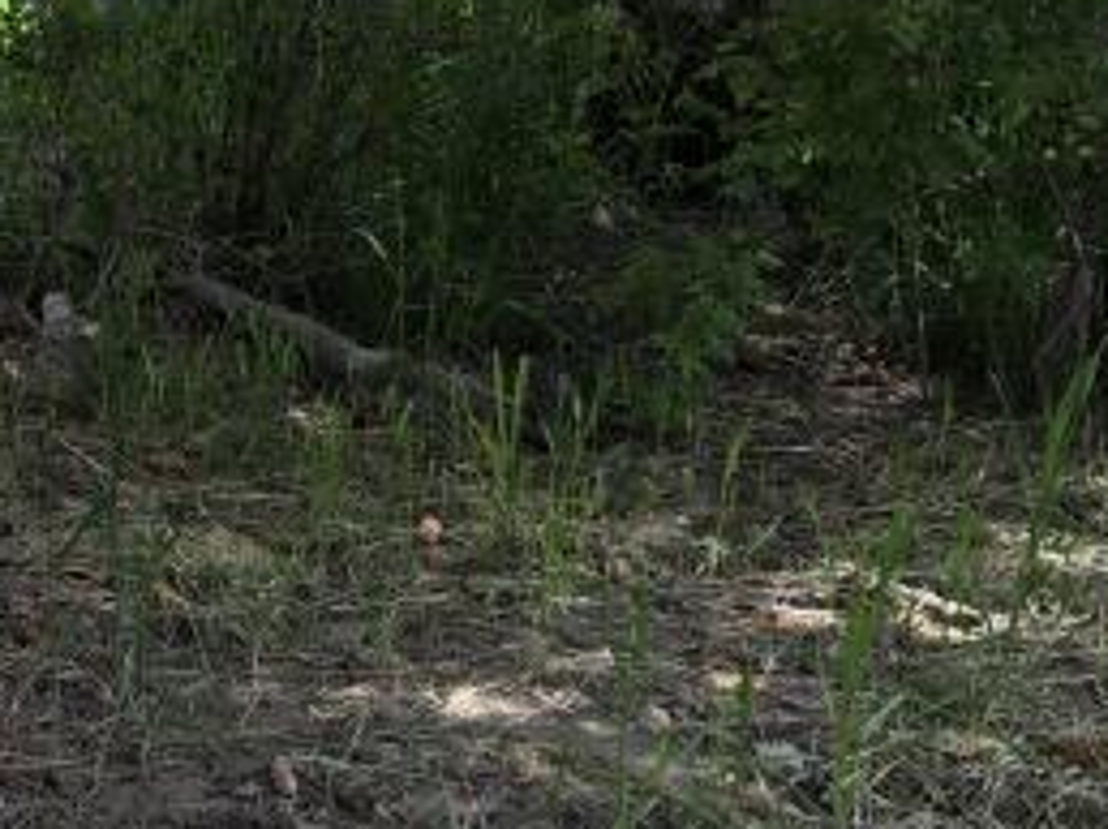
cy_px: 30
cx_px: -210
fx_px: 2302
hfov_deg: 24.6
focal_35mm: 72
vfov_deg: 19.9
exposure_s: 1/208
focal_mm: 4.15
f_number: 2.2
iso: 25
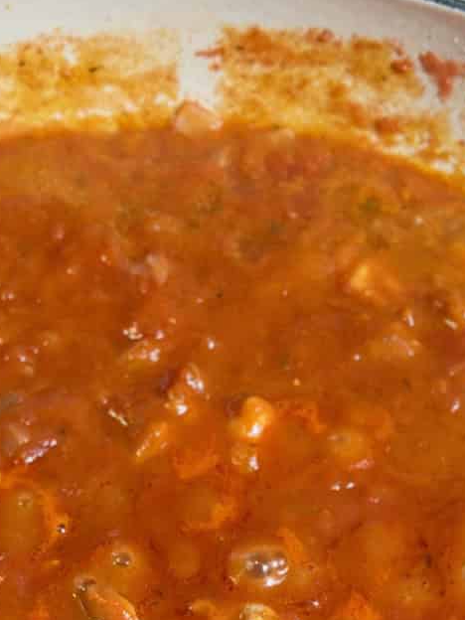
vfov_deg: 15.5
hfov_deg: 12.0
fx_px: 2203
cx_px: 168
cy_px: 711
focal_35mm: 123
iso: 250
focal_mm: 6.9
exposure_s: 1/60
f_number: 1.8
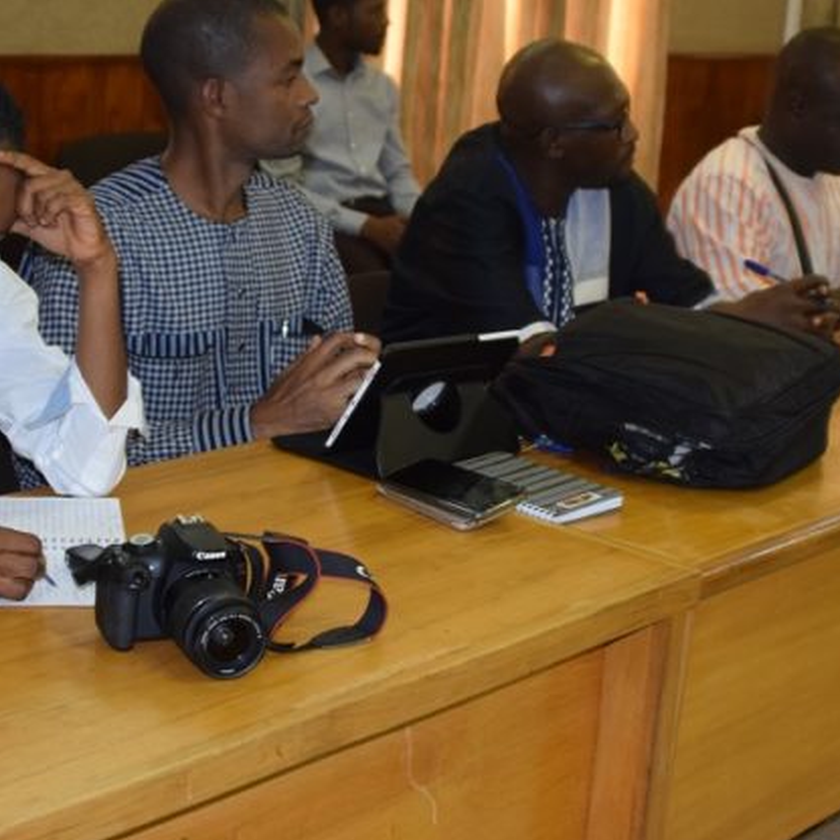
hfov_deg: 26.1
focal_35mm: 66
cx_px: 484
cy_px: 354
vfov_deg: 26.1
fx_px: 1812
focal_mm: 28
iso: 1400
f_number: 3.5
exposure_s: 1/60
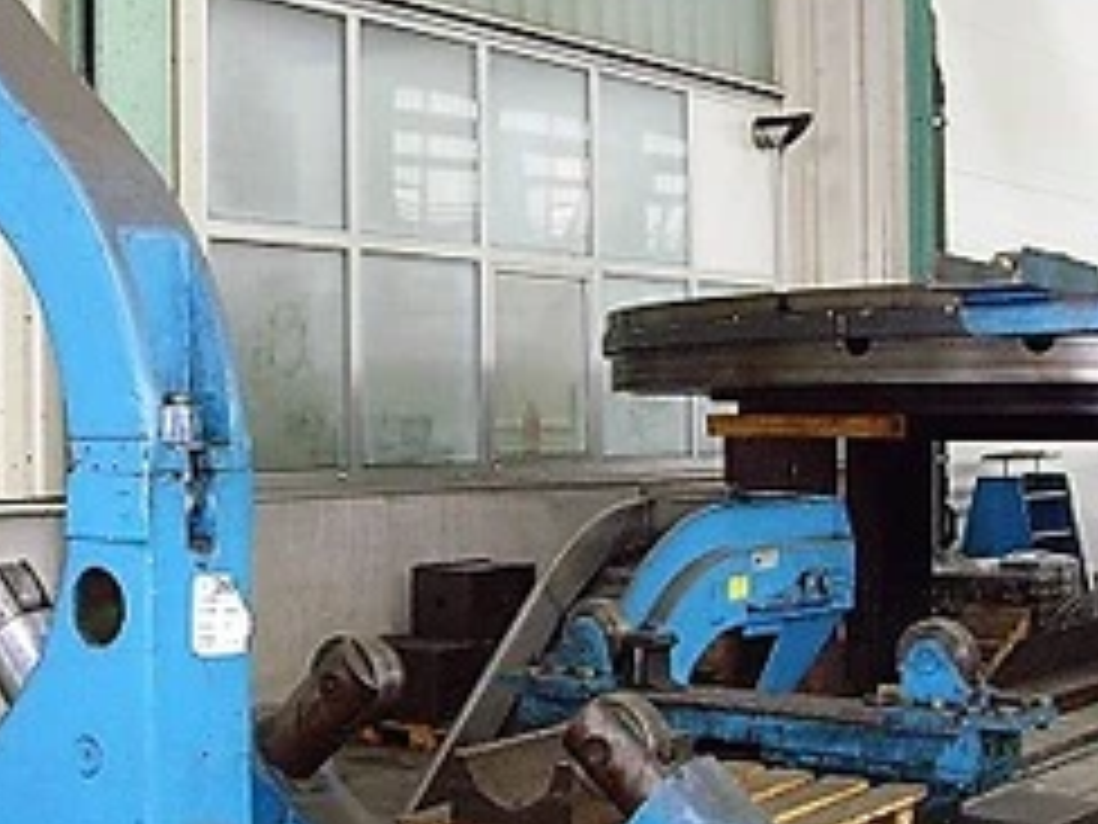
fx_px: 2030
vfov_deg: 22.9
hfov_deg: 29.9
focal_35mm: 64
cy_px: 500
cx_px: 310
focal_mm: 6.6
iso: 240
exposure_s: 1/45
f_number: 3.5
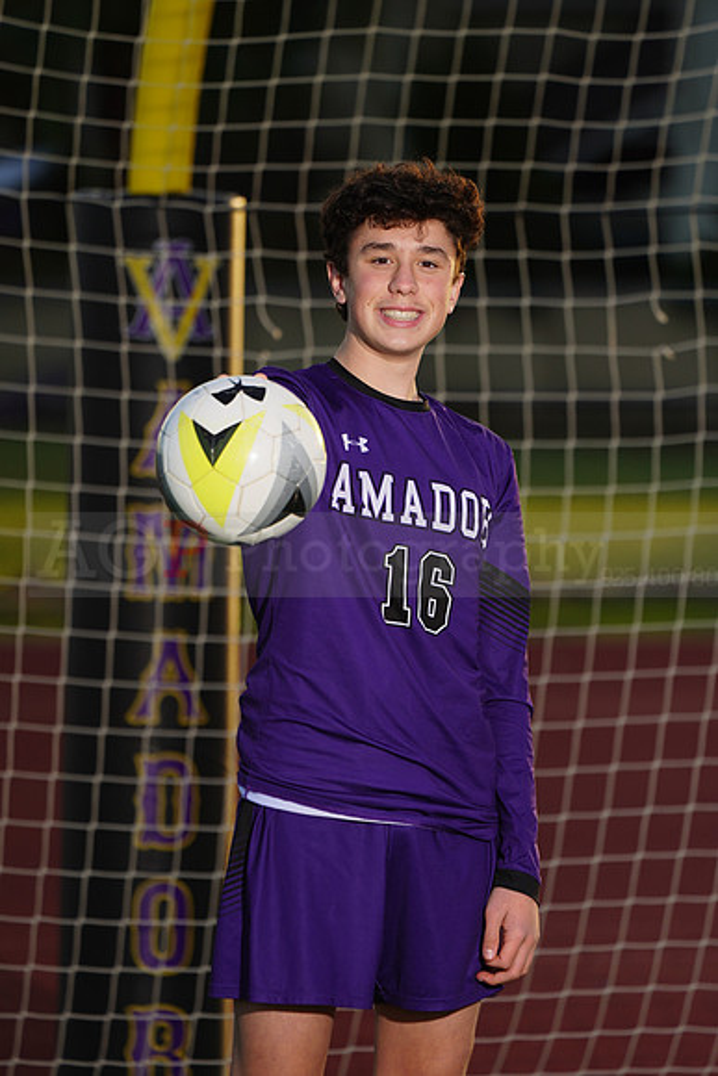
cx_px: 359
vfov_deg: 5.5
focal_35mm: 376
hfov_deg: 3.7
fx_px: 11241
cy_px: 538
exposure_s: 1/200
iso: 100
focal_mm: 376
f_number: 7.1
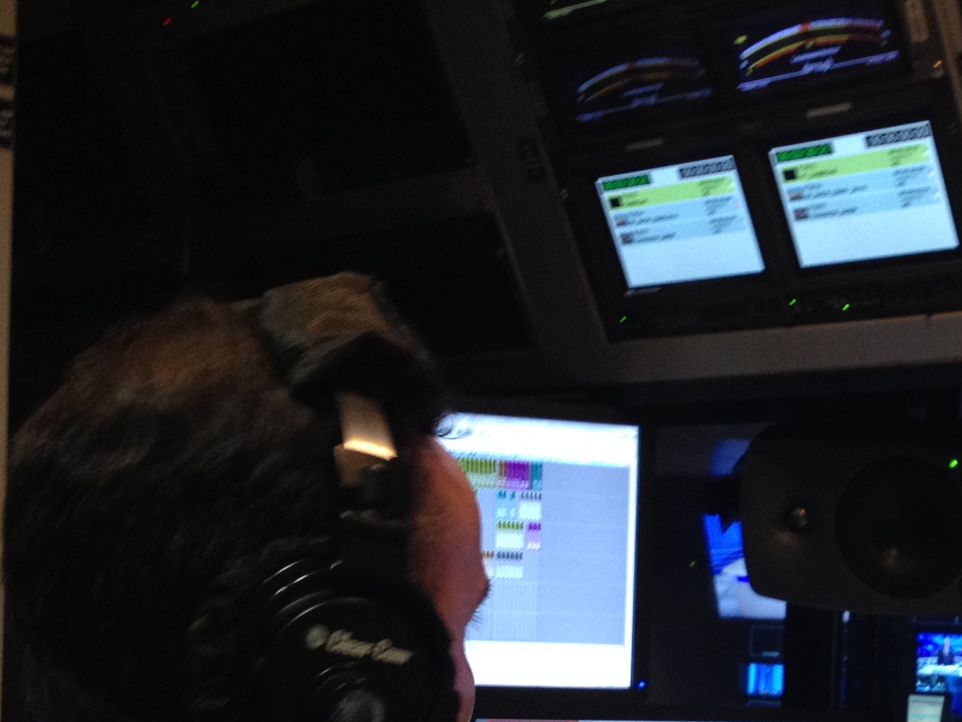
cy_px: 719
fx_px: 2196
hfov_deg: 23.7
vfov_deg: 18.2
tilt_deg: -5.1
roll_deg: -3.4
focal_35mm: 79
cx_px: 959
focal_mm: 4.28
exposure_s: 1/20
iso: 160
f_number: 2.4
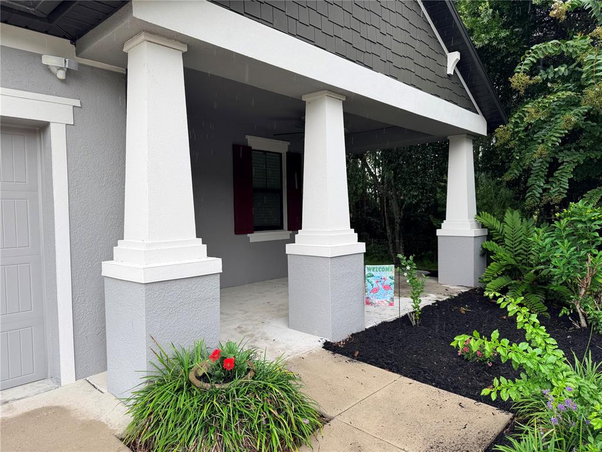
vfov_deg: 56.8
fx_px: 417
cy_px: 226
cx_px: 301
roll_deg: +0.7
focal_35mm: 24
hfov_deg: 71.6
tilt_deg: -1.5
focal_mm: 6.76
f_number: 1.78
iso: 64
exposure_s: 1/240
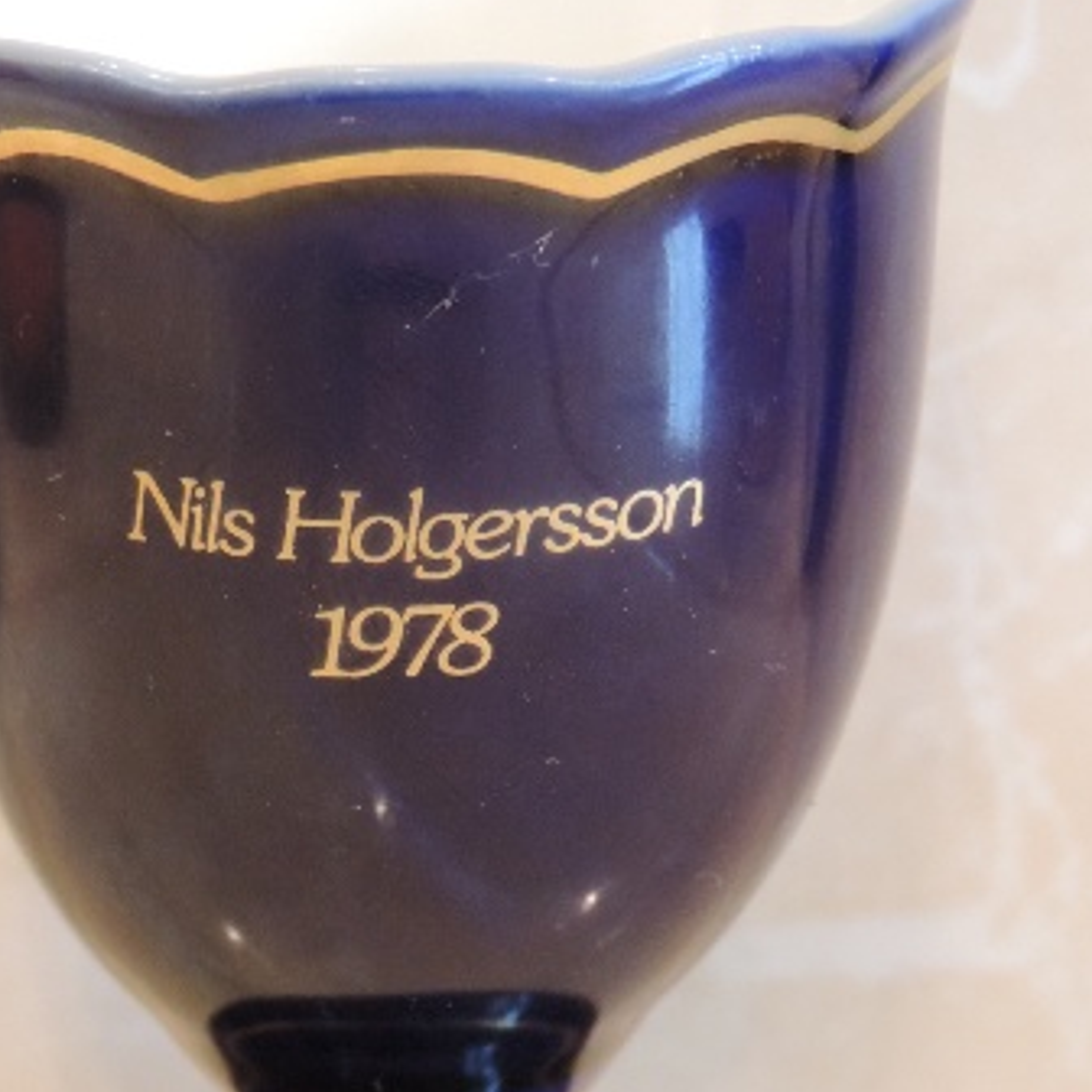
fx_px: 5104
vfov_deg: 12.2
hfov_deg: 12.2
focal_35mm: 143
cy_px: 786
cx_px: 403
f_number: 4
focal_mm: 15.1
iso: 800
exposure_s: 1/15
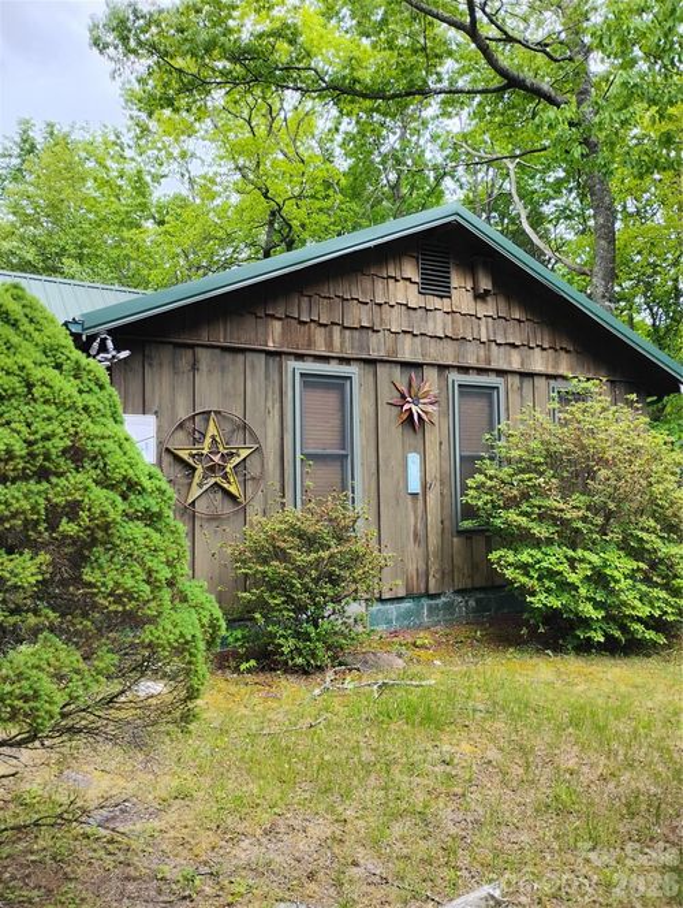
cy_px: 454
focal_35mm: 28
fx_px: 735
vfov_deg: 63.4
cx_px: 342
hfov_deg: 49.9
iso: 133
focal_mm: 4.26
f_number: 1.8
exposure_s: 1/120
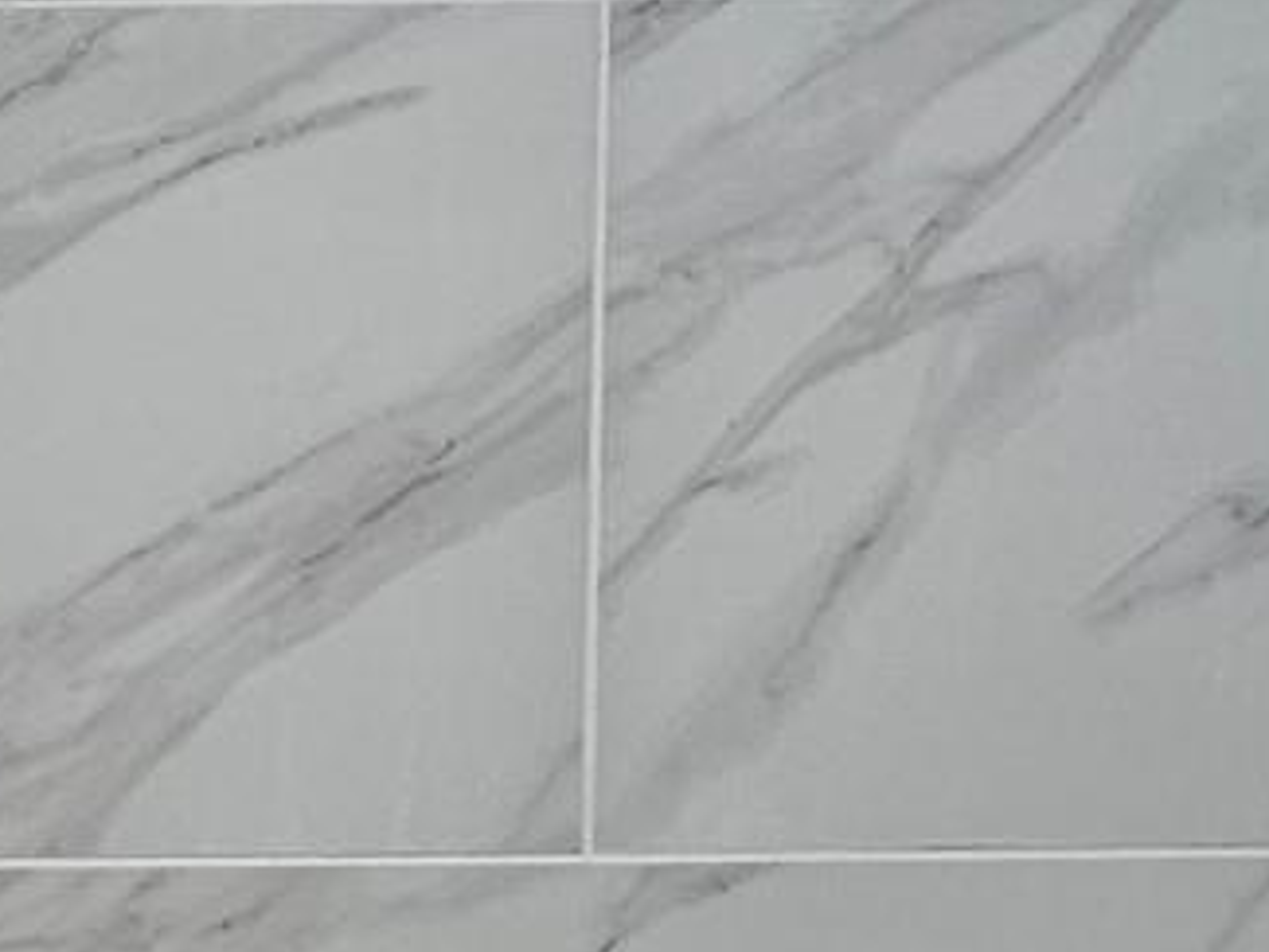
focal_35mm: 145
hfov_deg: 13.3
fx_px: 5318
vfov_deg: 9.8
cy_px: 1553
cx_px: -184
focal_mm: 5.4
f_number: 1.8
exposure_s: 1/120
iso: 320
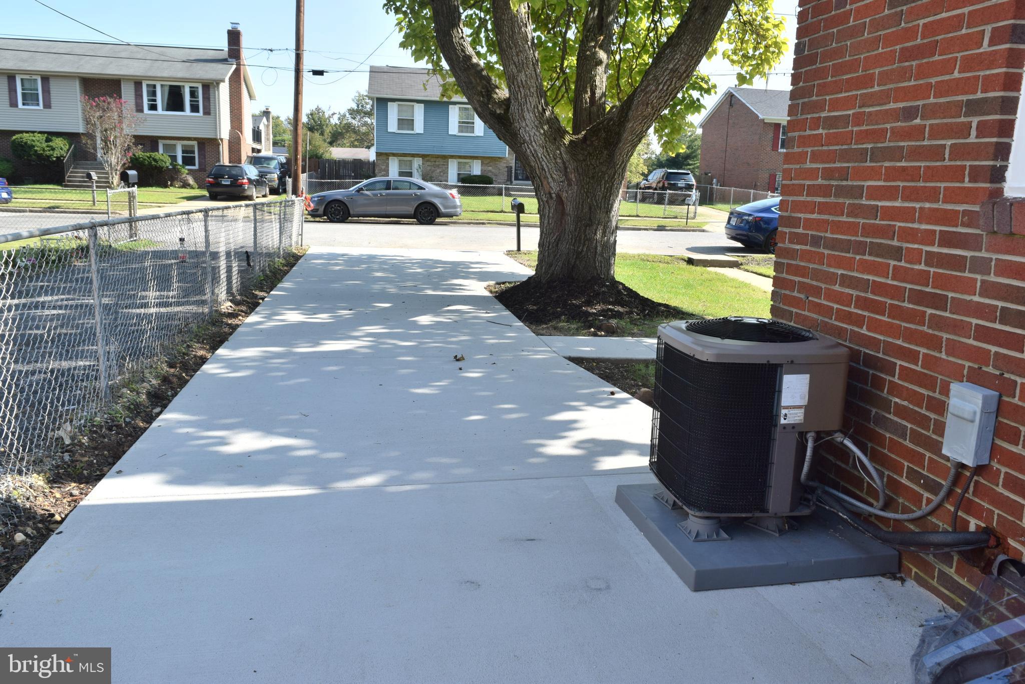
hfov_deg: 67.4
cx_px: 512
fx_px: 769
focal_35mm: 27
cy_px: 342
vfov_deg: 47.9
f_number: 8
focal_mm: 18
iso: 200
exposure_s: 1/250
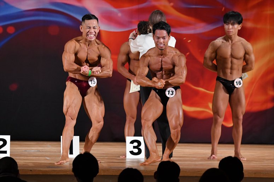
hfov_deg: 8.6
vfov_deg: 5.7
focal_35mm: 240
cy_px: 91
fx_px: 1826
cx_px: 137
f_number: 5.6
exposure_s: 1/400
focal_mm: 160
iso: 3200
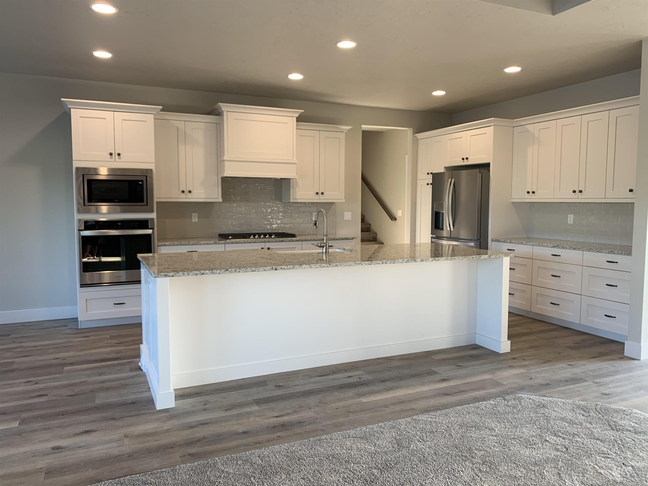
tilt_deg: -4.9
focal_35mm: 26
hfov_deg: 67.3
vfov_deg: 53.1
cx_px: 324
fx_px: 487
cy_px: 243
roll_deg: -1.0
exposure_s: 1/83
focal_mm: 4.25
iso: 100
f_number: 1.8
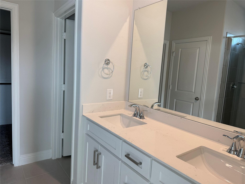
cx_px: 122
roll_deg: -4.3
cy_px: 92
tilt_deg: -9.3
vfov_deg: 56.8
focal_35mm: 24
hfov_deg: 71.6
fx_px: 170
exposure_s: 1/120
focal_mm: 6.76
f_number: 1.78
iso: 100
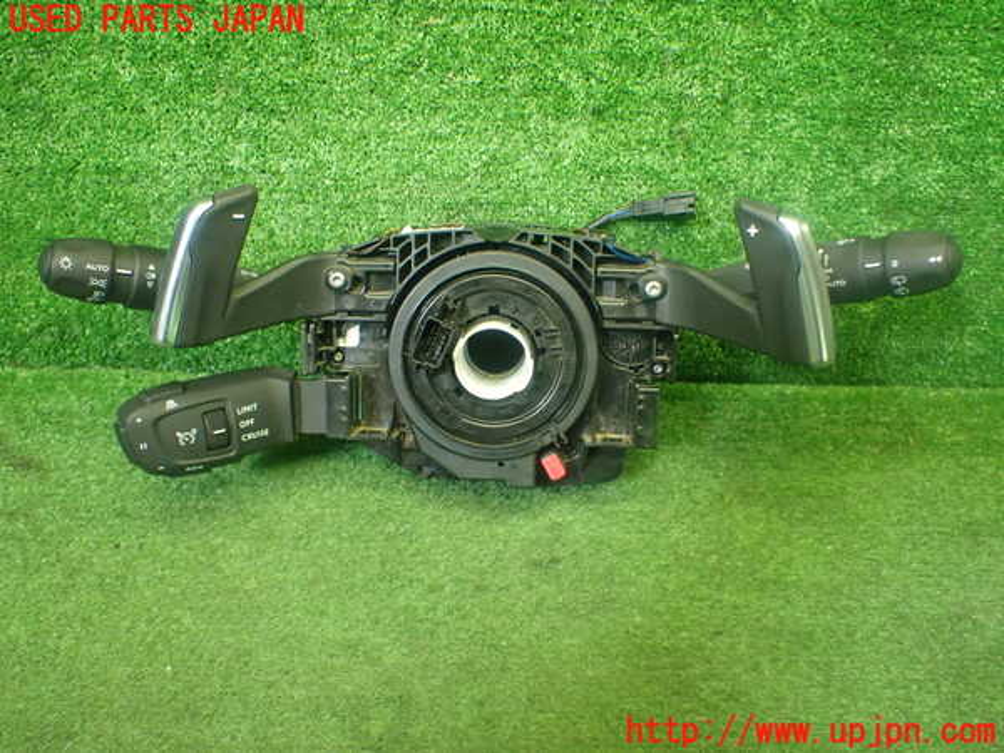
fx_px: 870
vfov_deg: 46.8
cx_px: 502
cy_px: 376
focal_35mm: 30
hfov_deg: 60.0
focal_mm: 5.4
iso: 800
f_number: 2.3
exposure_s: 1/125
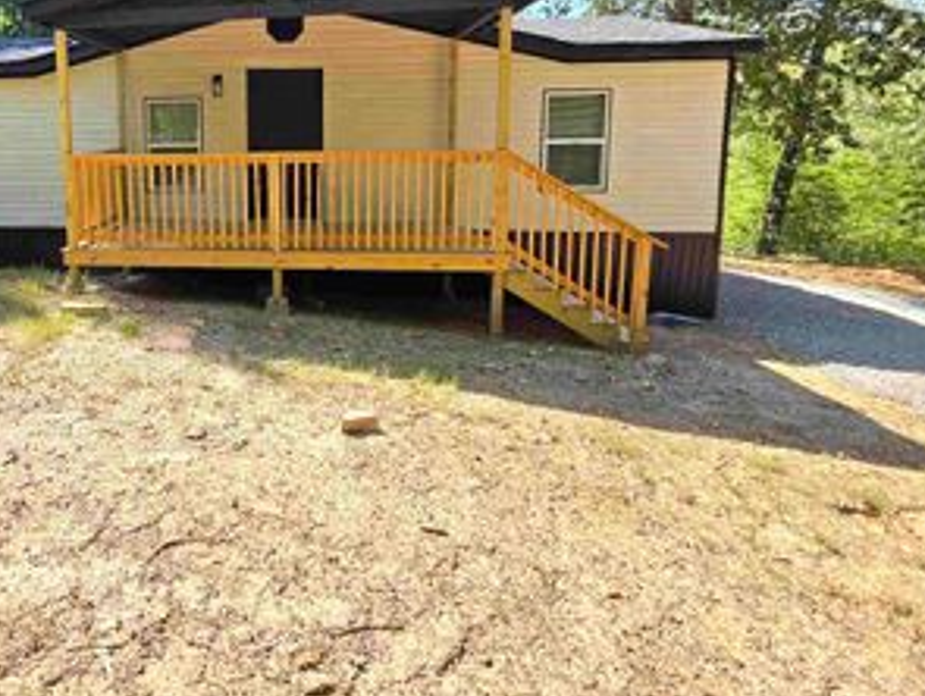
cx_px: 254
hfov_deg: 72.1
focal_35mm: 22
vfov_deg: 59.2
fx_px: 589
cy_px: 212
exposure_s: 1/321
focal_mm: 2.2
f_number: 2.2
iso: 50
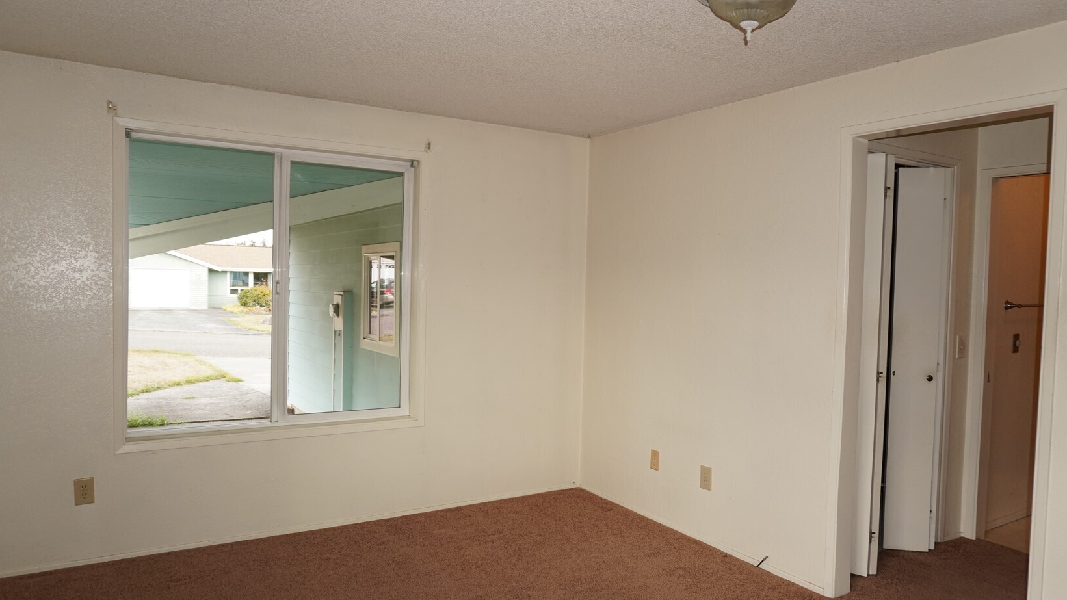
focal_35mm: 26
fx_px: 736
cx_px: 538
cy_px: 307
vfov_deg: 44.4
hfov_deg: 71.9
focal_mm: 16
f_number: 4
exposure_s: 1/160
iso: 250
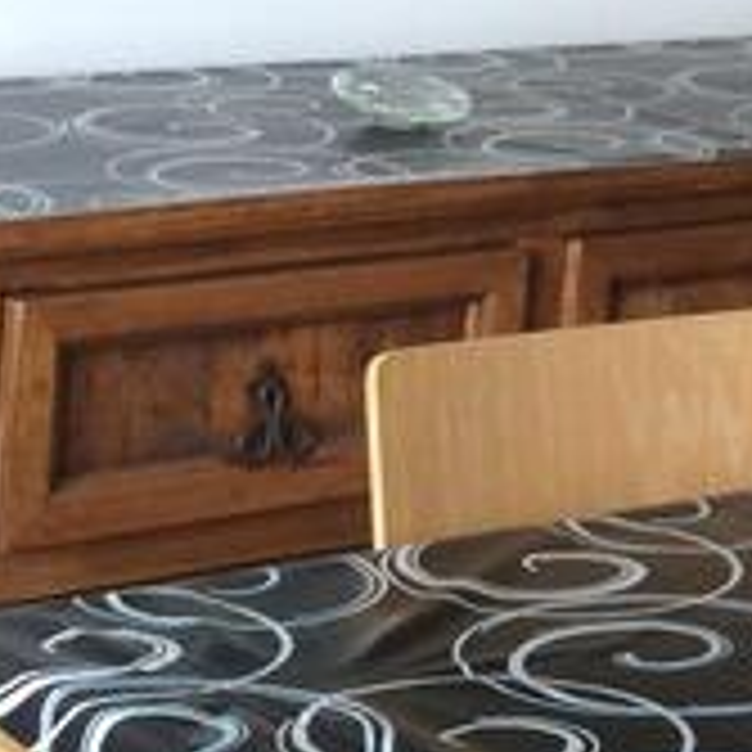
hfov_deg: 10.0
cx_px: 1707
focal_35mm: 157
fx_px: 3859
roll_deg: -5.4
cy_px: -176
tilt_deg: -4.5
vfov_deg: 10.9
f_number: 2.2
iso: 40
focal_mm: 4.15
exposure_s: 1/33
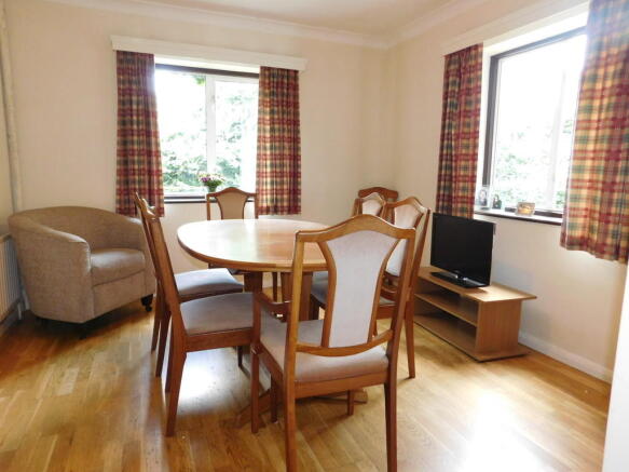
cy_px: 236
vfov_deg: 58.9
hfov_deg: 73.9
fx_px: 418
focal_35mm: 23
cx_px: 314
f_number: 3
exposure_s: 1/30
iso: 360
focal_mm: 4
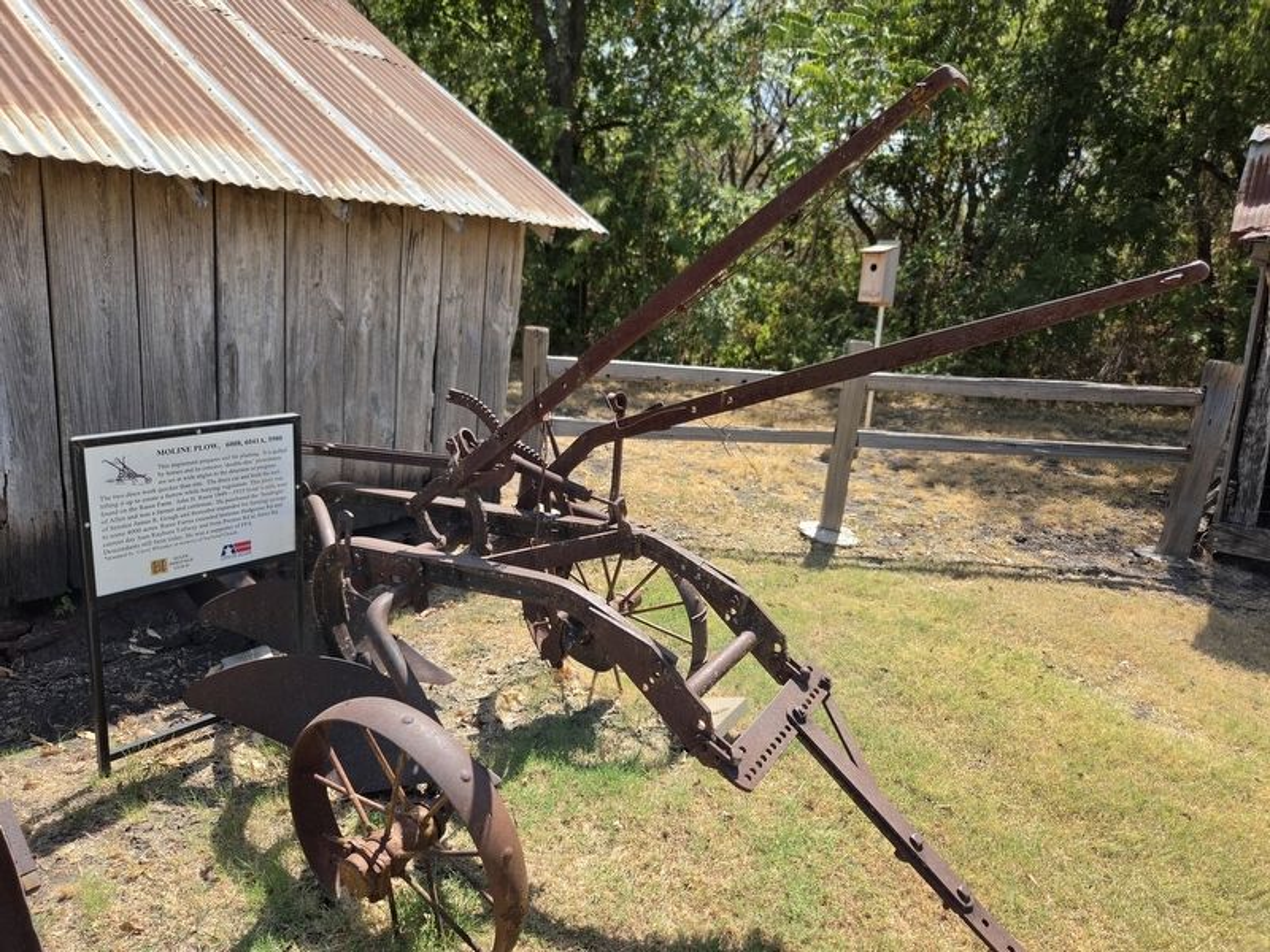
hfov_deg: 73.9
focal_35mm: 23
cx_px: 635
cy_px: 476
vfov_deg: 58.9
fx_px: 844
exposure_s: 1/2145
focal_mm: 5.4
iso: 80
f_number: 1.8
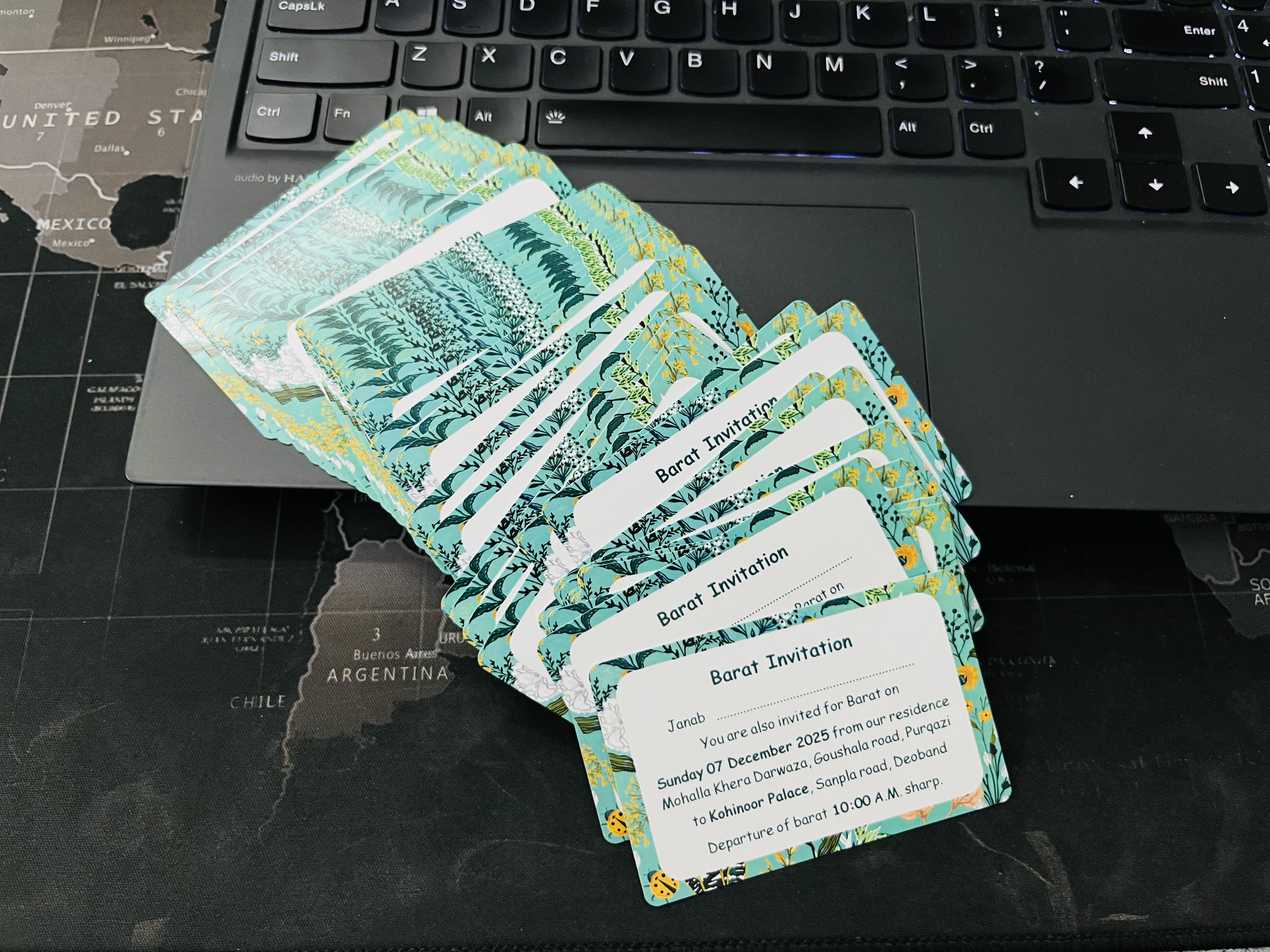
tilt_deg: -68.9
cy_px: 476
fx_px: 954
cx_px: 635
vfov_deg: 53.1
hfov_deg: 67.3
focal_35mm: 26
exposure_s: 1/50
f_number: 1.6
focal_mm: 5.1
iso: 64
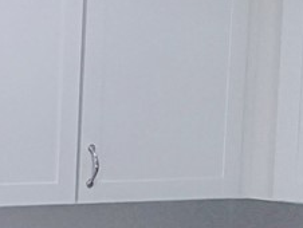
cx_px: -441
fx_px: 867
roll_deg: +1.2
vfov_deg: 14.9
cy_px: 174
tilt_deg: -4.7
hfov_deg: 13.7
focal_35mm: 99
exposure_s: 1/120
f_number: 2.2
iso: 125
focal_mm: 2.22
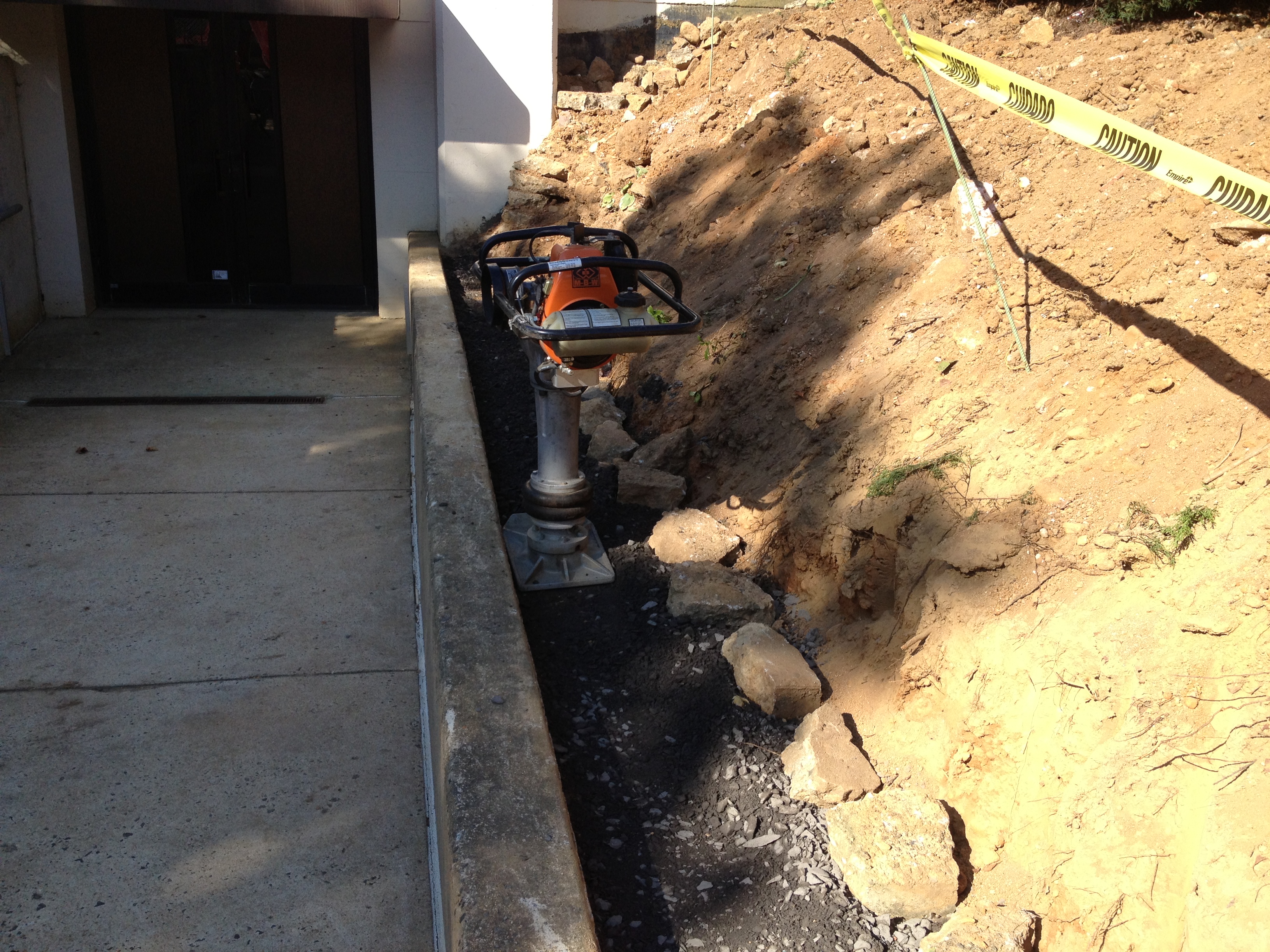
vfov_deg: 40.7
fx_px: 1284
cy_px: 476
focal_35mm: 35
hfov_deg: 52.6
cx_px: 635
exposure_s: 1/736
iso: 50
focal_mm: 4.28
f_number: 2.4
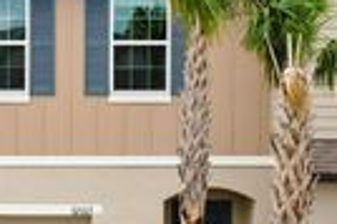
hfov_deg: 24.7
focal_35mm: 82
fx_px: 767
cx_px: 121
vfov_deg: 16.6
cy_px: 147
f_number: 2.8
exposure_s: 1/800
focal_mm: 8.38
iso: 200
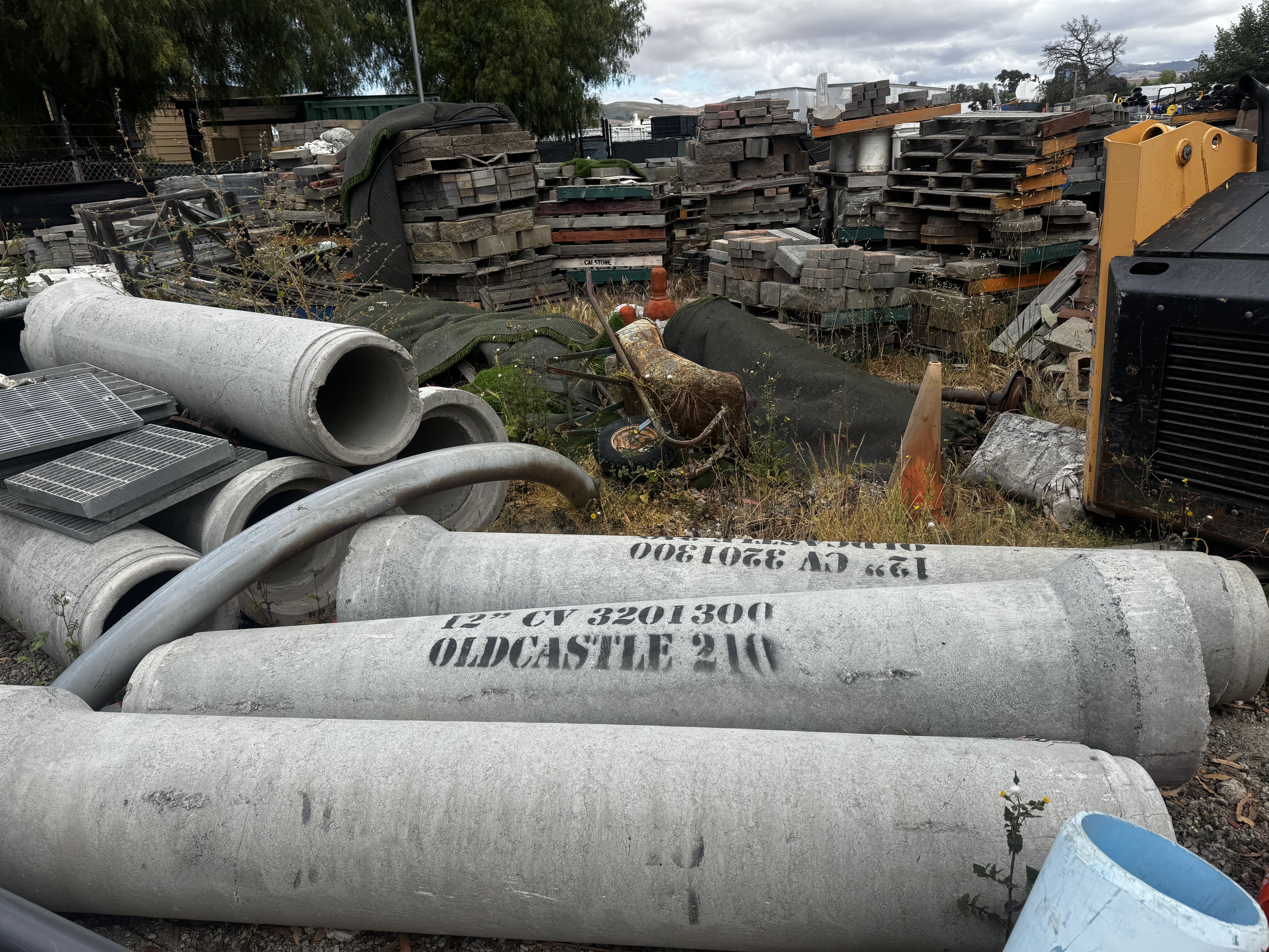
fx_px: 880
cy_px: 476
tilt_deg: -21.0
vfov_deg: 56.8
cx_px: 634
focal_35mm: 24
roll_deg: +4.1
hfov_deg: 71.6
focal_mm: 6.76
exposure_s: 1/2604
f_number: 1.78
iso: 80
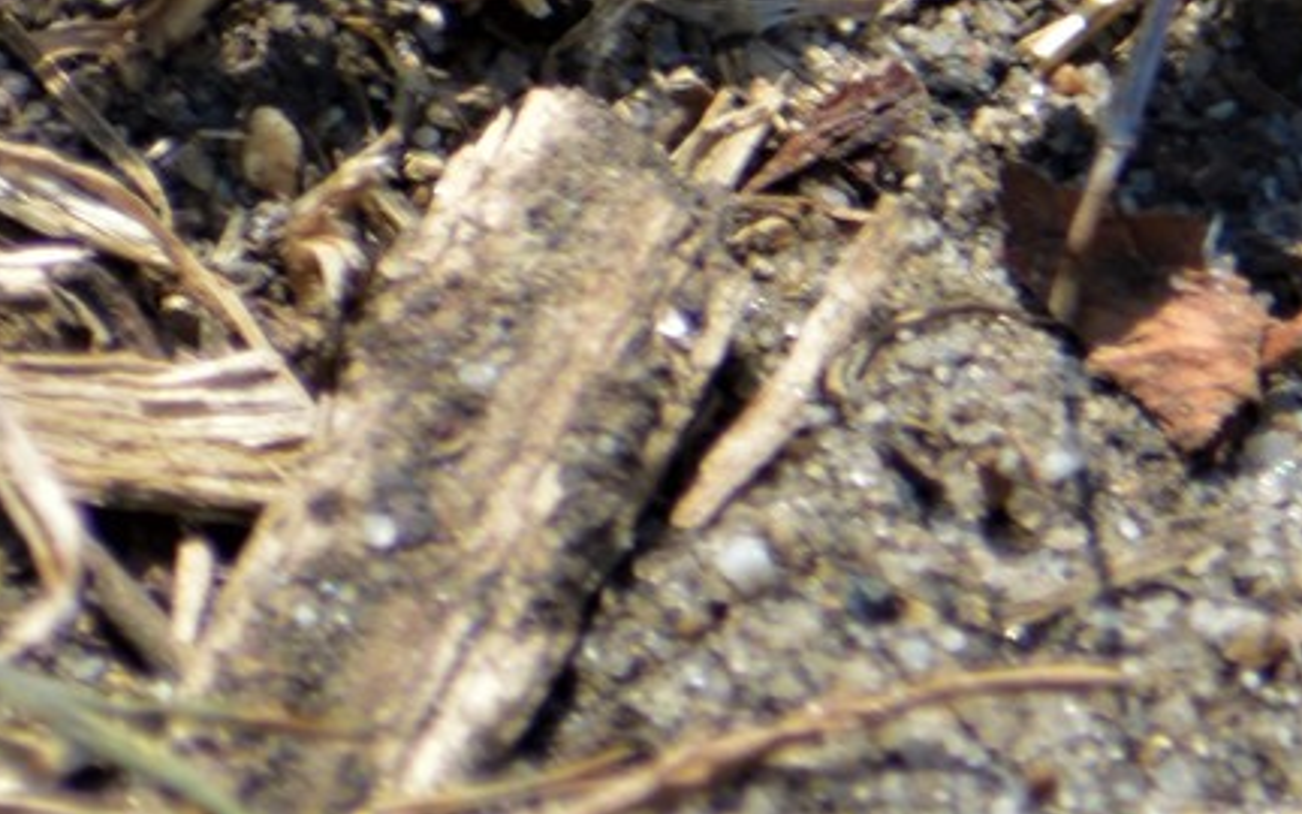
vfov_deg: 1.3
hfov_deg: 2.1
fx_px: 36122
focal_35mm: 1018
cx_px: 1377
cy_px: -148
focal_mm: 300
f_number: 8
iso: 100
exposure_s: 1/200
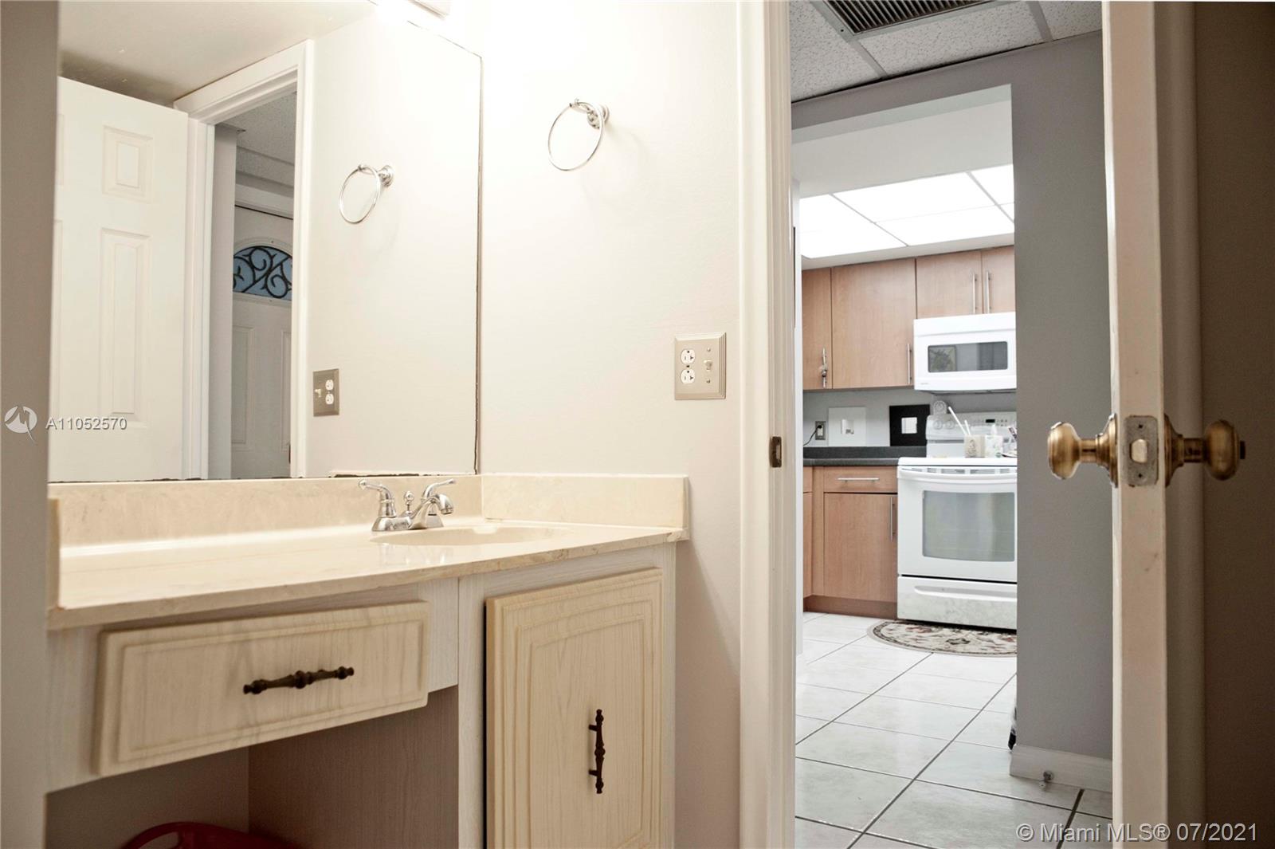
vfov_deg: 53.1
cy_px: 424
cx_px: 638
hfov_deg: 73.8
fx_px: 850
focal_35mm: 24
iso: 800
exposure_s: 1/50
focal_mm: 24
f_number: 5.6
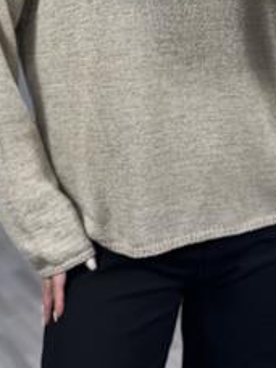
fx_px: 925
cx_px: 111
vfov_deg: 22.1
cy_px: 54
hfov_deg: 17.0
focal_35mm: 87
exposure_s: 1/100
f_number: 1.78
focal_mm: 6.86
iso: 80
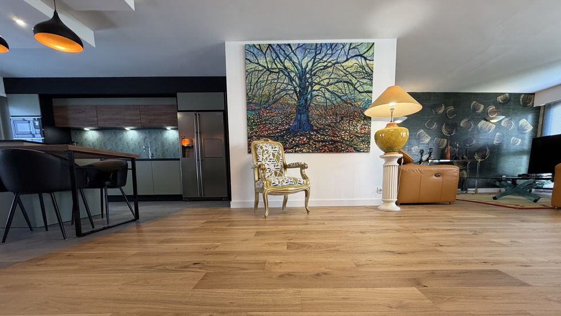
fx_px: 238
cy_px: 205
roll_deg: +1.9
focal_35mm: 16
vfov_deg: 65.6
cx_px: 289
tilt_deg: -7.7
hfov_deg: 99.3
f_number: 2.2
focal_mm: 2.22
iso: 250
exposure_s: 1/121
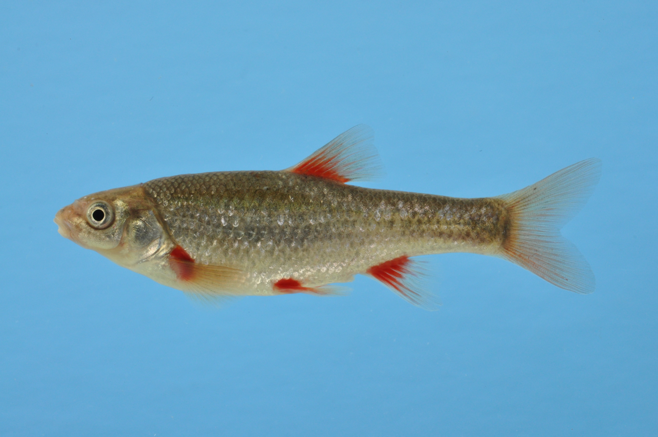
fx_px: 1643
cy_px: 218
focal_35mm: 90
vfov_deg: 15.2
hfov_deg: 22.6
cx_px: 329
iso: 1000
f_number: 22
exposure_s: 1/13
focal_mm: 60
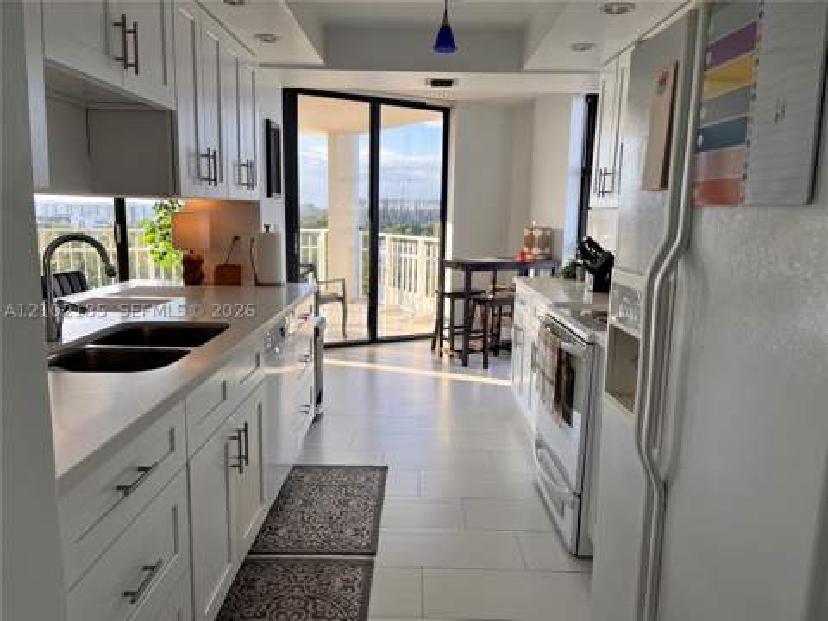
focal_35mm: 26
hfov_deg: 67.3
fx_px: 622
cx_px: 414
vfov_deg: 53.1
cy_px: 310
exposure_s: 1/338
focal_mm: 5.1
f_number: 1.6
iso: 50
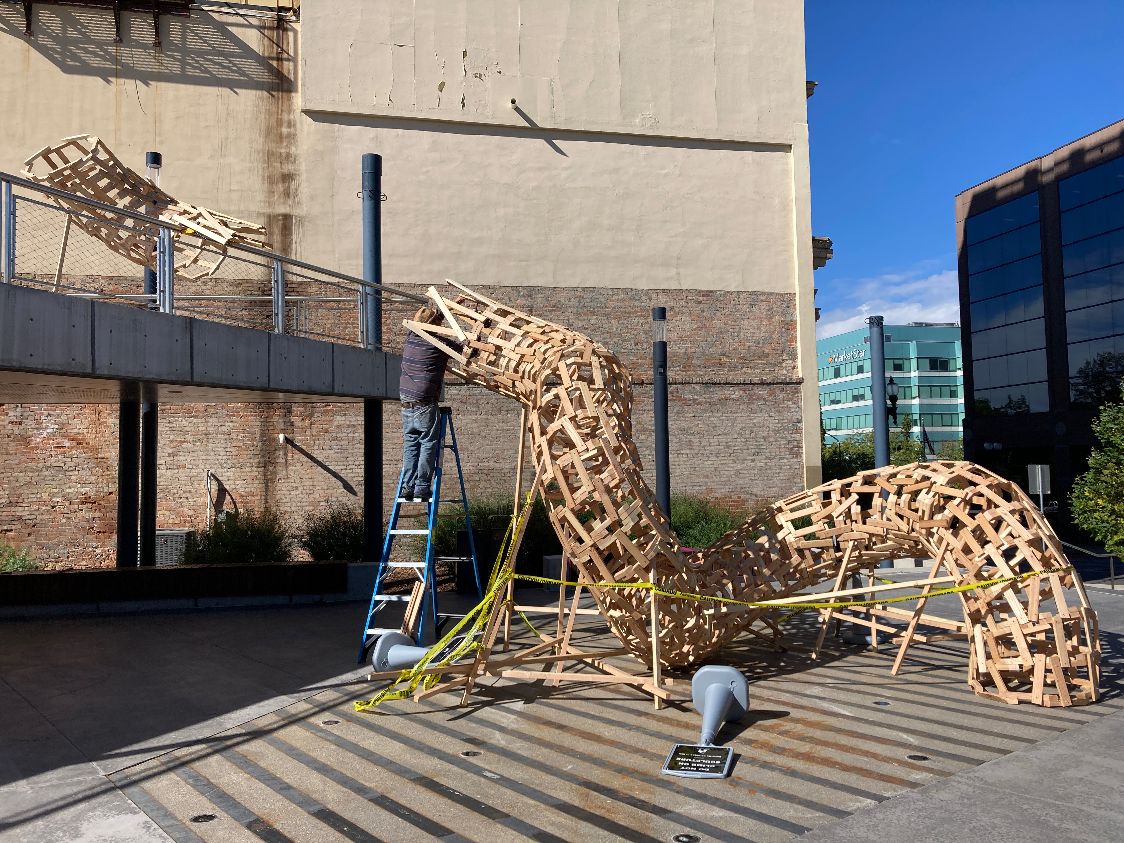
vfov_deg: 49.7
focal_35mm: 28
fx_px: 909
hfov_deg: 63.4
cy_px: 422
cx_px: 562
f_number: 1.8
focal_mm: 3.99
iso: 25
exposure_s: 1/2433
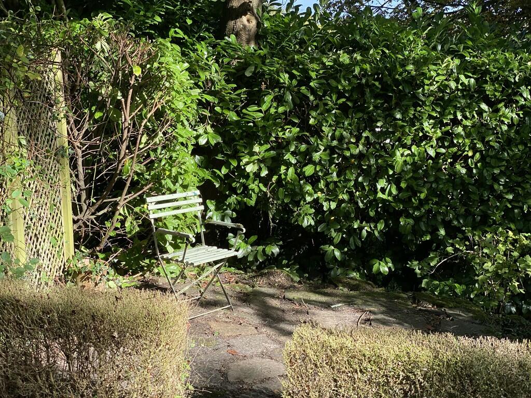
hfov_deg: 36.8
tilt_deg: -10.9
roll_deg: -0.3
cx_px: 266
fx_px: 798
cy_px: 199
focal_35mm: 52
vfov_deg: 28.0
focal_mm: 6
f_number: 2
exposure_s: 1/505
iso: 20
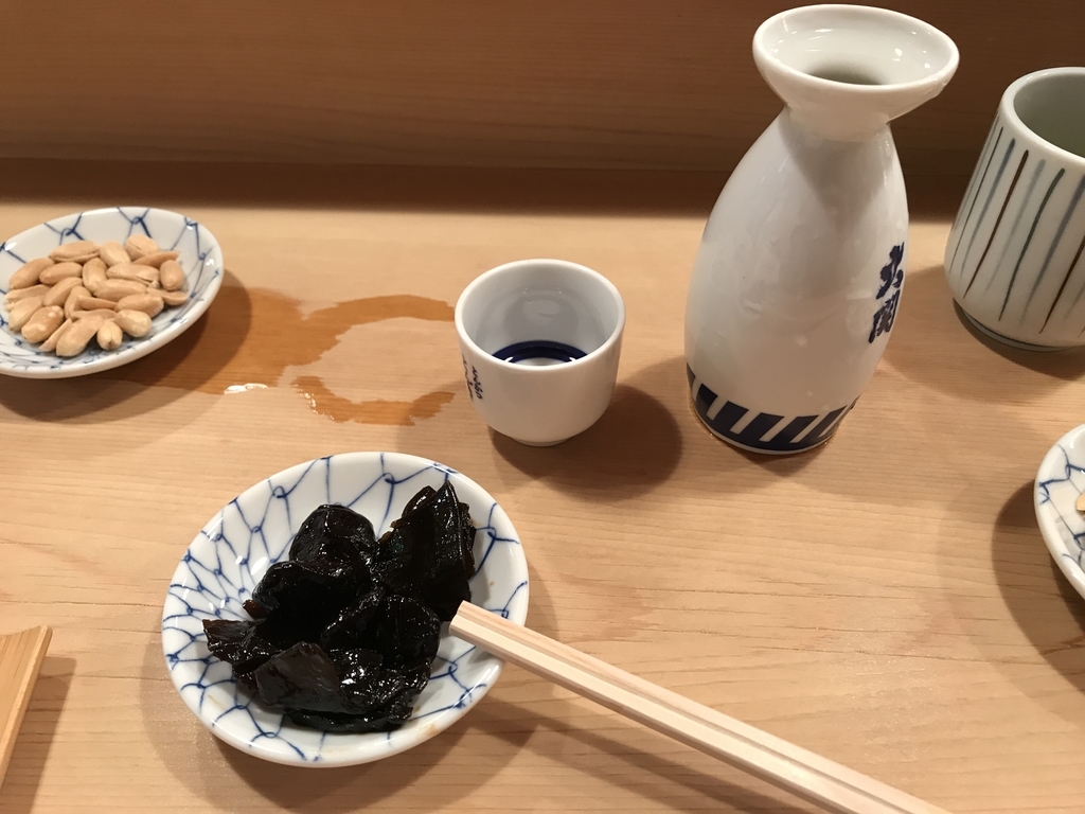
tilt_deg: -45.0
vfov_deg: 49.7
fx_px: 878
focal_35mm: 28
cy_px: 407
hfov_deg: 63.4
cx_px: 542
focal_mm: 3.99
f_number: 1.8
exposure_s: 1/20
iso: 40
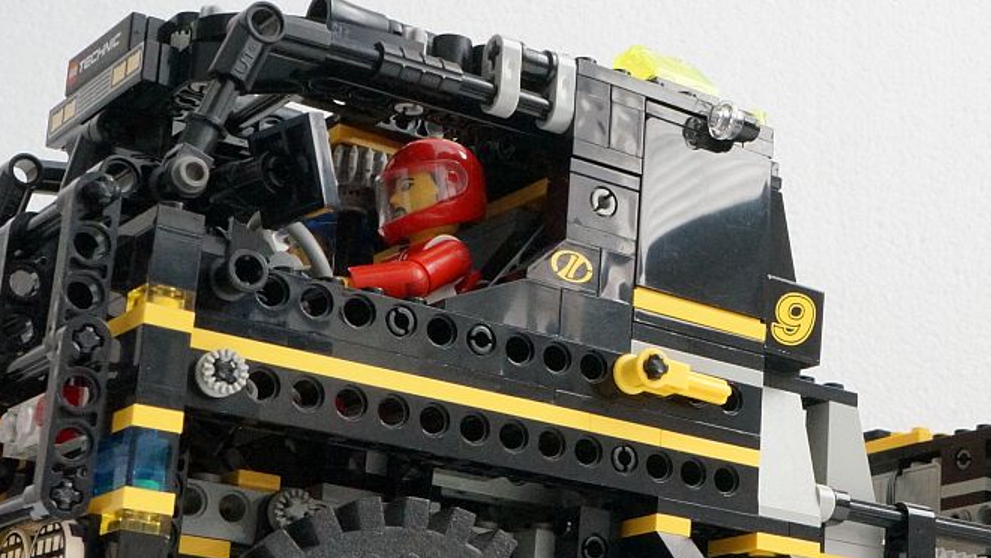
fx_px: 1998
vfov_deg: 15.8
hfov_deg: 27.2
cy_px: 395
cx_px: 829
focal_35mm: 76
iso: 3200
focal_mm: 25
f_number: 18
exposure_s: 1/30
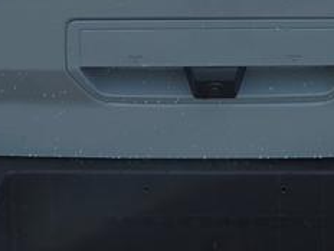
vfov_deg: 11.1
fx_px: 1225
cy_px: -153
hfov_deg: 15.5
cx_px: 235
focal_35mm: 127
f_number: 1.8
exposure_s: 1/1328
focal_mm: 5.4
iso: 25
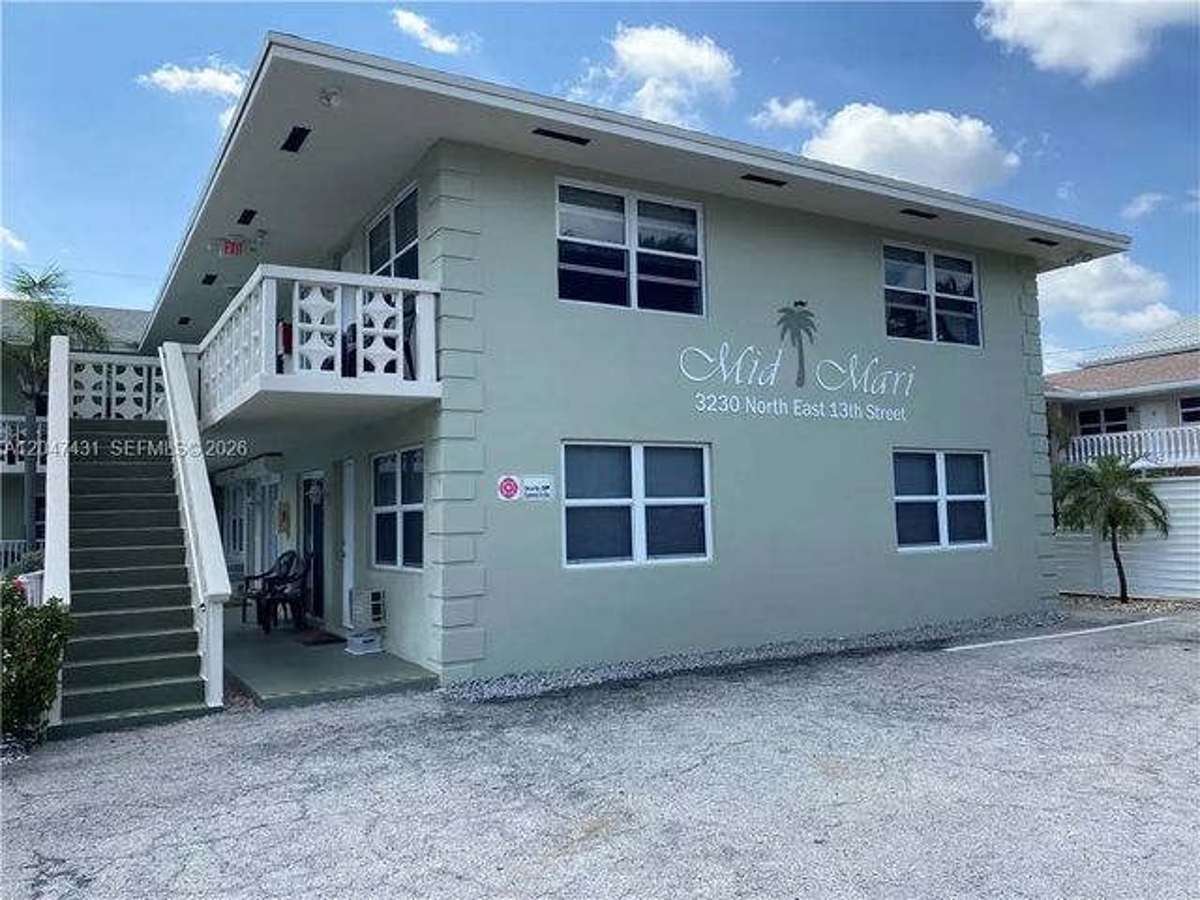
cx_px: 600
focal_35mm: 26
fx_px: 901
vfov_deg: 53.1
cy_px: 450
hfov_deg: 67.3
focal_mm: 4.25
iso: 32
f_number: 1.8
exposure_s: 1/1678
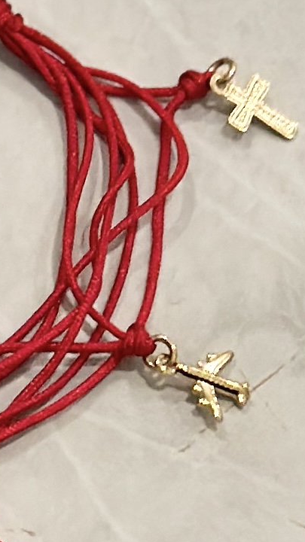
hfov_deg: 7.7
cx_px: -247
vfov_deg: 14.0
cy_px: 199
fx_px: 2200
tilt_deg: -62.7
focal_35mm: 153
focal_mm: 6.86
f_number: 1.78
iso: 200
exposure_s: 1/120
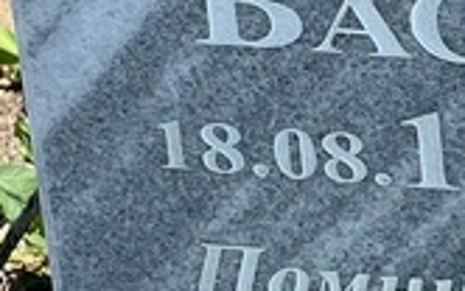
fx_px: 4984
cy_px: -118
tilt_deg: -31.4
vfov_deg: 3.3
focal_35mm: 393
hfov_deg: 5.3
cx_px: 647
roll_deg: +5.2
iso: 32
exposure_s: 1/361
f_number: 2.8
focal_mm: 9
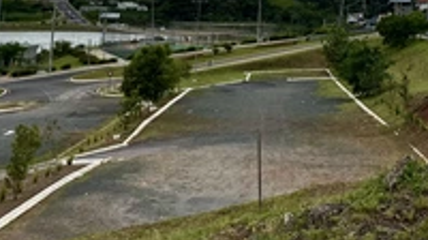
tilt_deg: +8.3
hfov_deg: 28.4
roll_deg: -0.6
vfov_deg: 16.4
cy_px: -101
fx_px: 771
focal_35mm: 68
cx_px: 464
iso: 50
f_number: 1.6
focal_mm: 5.1
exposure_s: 1/7353
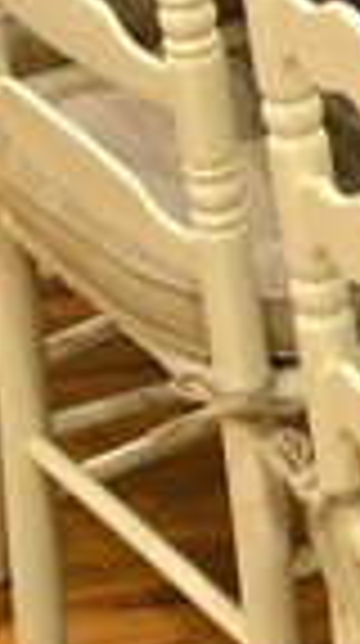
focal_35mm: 250
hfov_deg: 4.6
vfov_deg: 8.5
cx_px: 1098
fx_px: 4267
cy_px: -151
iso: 720
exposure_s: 1/60
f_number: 1.8
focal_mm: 35
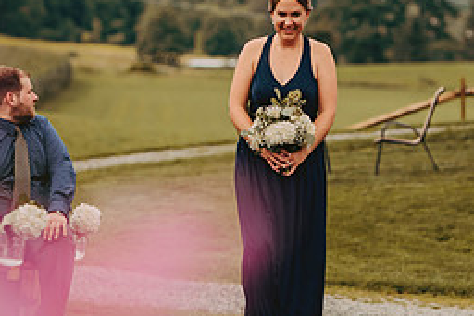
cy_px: 125
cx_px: 267
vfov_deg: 4.9
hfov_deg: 7.3
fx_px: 3728
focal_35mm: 283
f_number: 2.8
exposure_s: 1/1600
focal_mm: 125
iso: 200
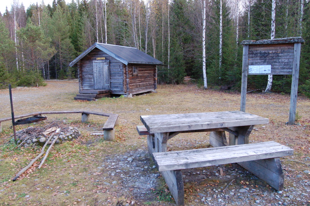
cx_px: 155
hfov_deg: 67.4
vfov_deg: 47.8
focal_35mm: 27
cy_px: 103
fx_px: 232
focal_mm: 18
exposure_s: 1/250
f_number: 8
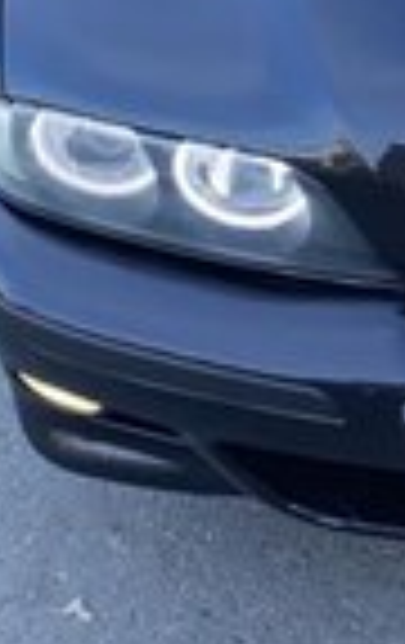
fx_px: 1740
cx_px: 738
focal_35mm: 99
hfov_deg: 12.2
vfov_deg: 18.2
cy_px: -374
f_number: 1.7
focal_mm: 3.71
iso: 40
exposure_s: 1/169
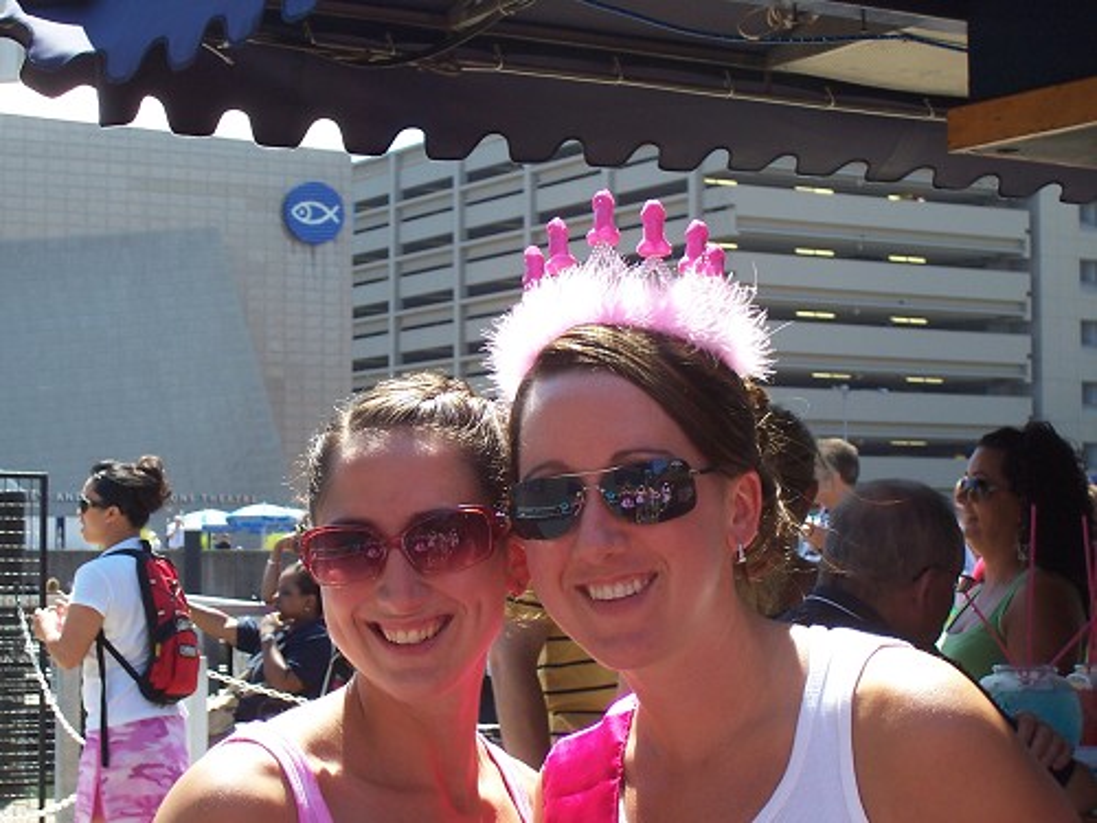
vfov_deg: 18.0
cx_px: 548
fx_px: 2599
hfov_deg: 23.8
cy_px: 412
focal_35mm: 82
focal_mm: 13.5
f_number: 4.1
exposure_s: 1/250
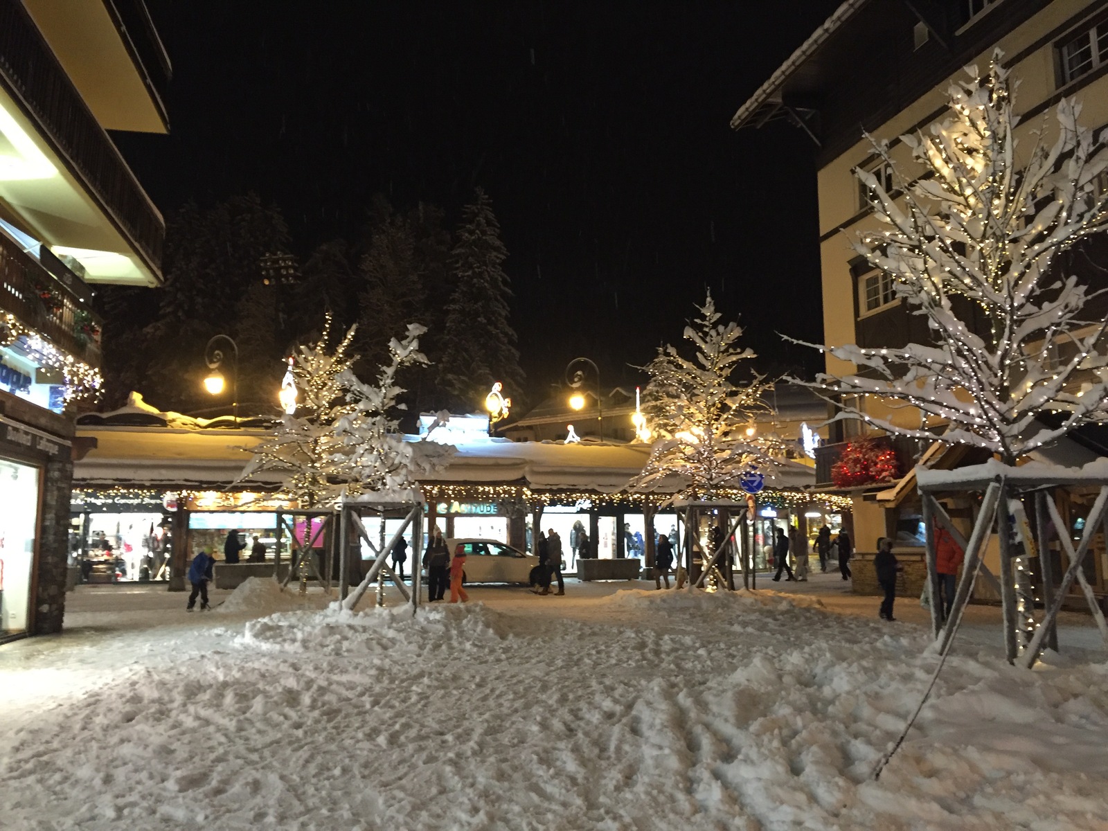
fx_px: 928
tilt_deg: +8.3
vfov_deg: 48.2
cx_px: 554
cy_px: 416
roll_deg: +0.6
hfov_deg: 61.7
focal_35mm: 29
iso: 250
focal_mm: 4.15
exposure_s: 1/20
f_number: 2.2
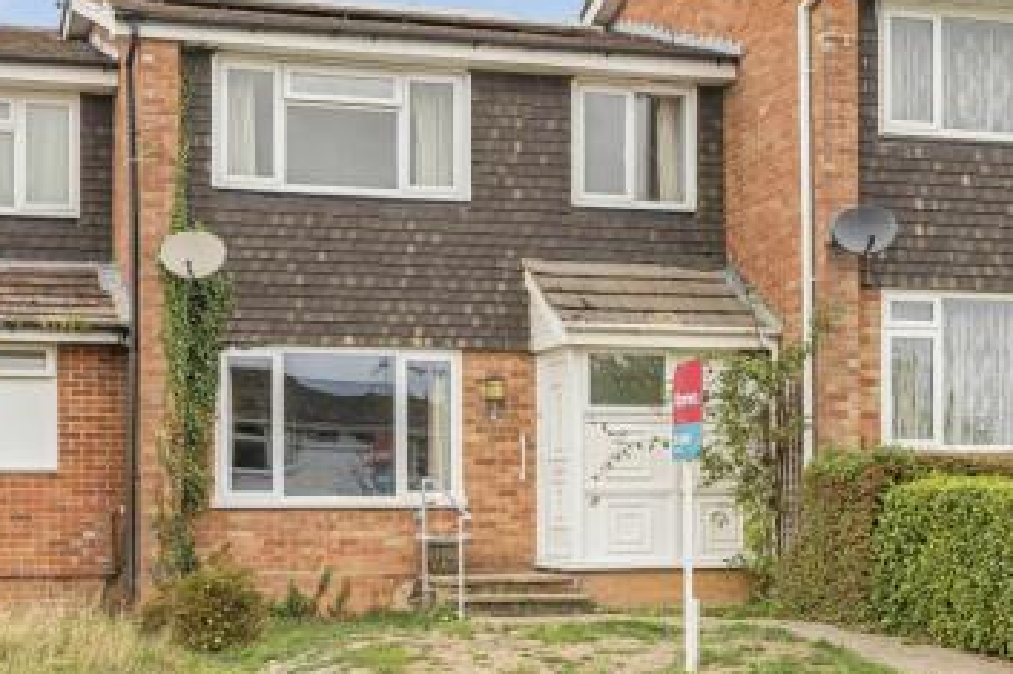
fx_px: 1856
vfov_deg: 20.6
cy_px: 369
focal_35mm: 66
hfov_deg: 30.5
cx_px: 509
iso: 640
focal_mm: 33
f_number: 8
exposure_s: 1/250
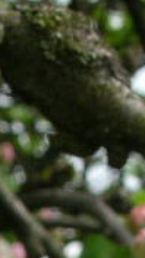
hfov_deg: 5.3
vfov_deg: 8.9
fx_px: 1558
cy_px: 532
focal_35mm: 228
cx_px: 15
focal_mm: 6
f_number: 3.7
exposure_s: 1/327
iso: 50
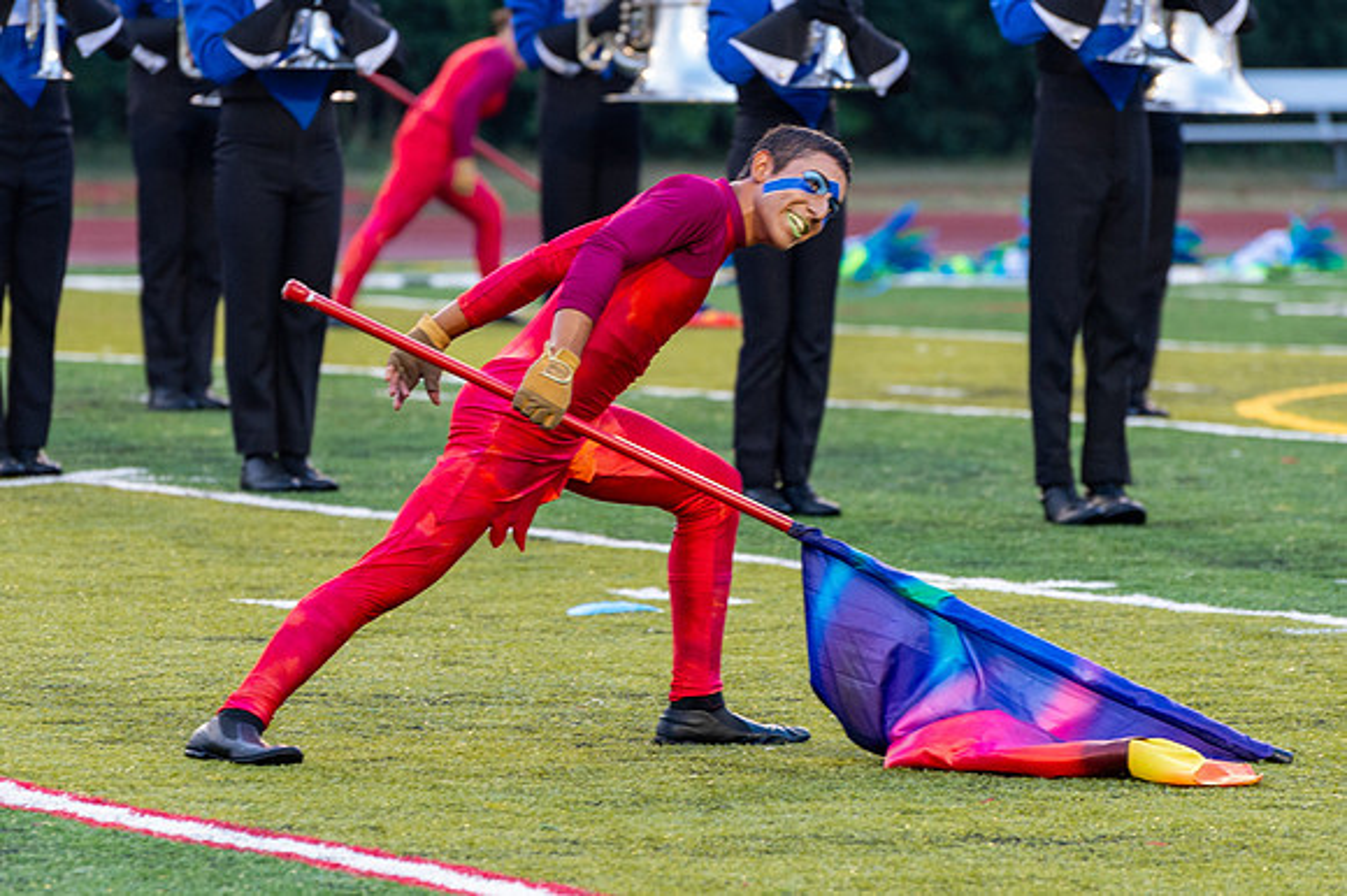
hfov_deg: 6.4
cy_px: 523
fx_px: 12004
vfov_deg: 4.3
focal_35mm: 321
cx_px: 576
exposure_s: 1/200
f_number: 5.3
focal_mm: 220
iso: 1400
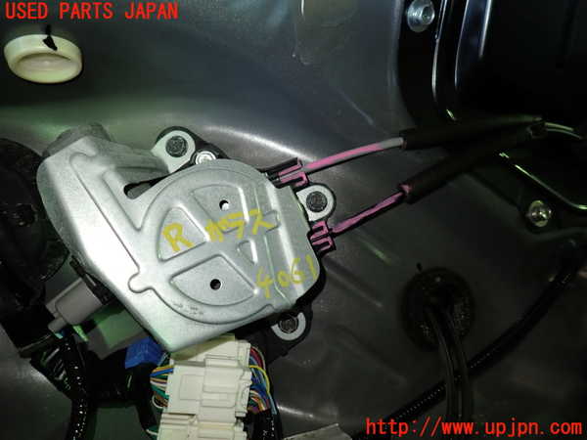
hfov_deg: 69.4
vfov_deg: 54.9
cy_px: 220
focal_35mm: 25
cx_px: 294
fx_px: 424
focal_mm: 4.5
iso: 200
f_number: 2
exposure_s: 1/40
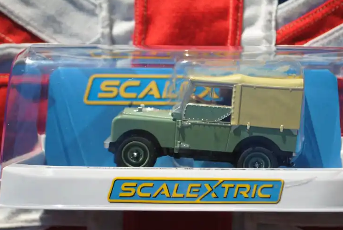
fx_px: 783
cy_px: 115
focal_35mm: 82
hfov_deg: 24.7
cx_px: 194
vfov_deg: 16.7
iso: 110
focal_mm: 40
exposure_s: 1/500
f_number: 5.3
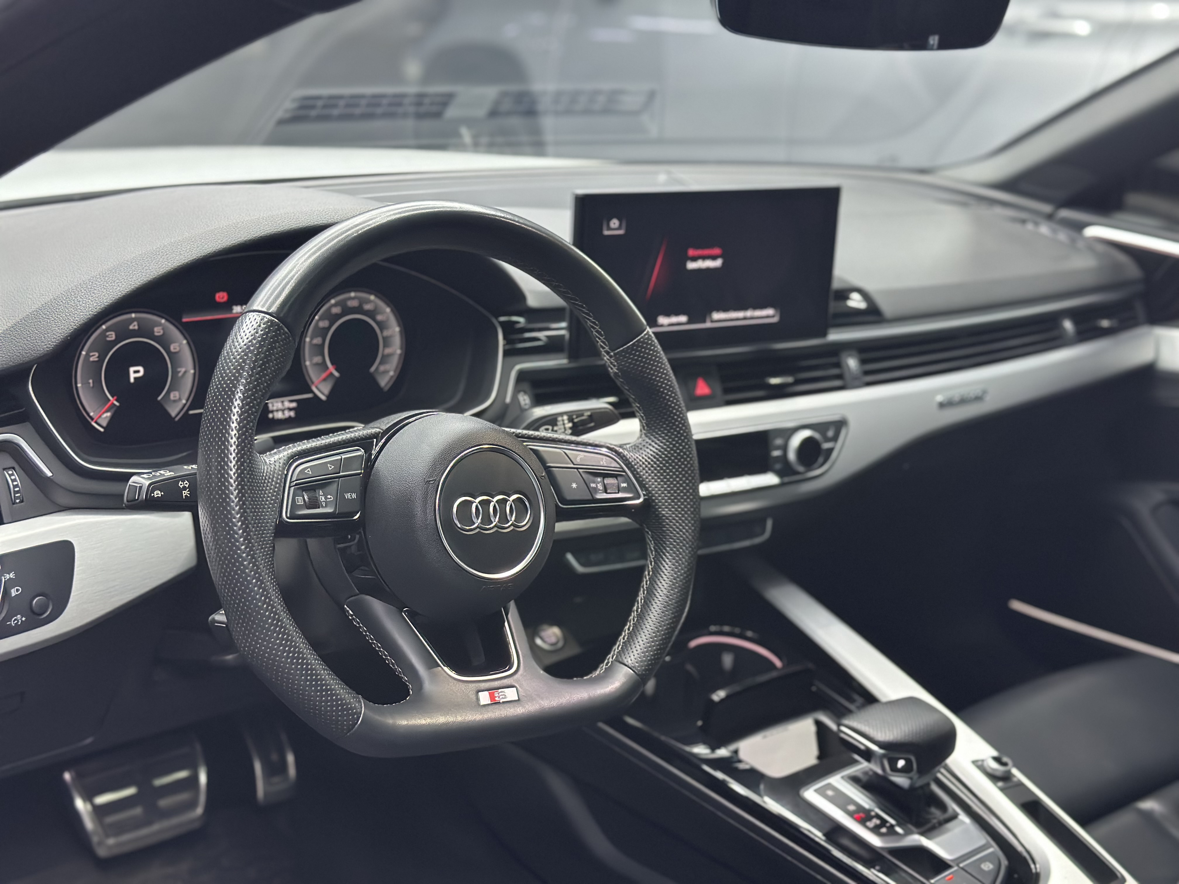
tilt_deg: -17.0
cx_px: 590
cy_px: 442
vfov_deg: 30.3
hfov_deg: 39.7
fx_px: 1635
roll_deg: -2.6
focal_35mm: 48
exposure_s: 1/50
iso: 320
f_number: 1.78
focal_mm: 6.86
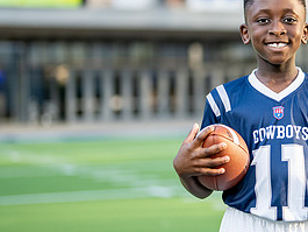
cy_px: 93
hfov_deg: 16.8
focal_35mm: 115
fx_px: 1024
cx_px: 287
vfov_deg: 12.9
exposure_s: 1/1250
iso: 100
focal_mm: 50
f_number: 1.2
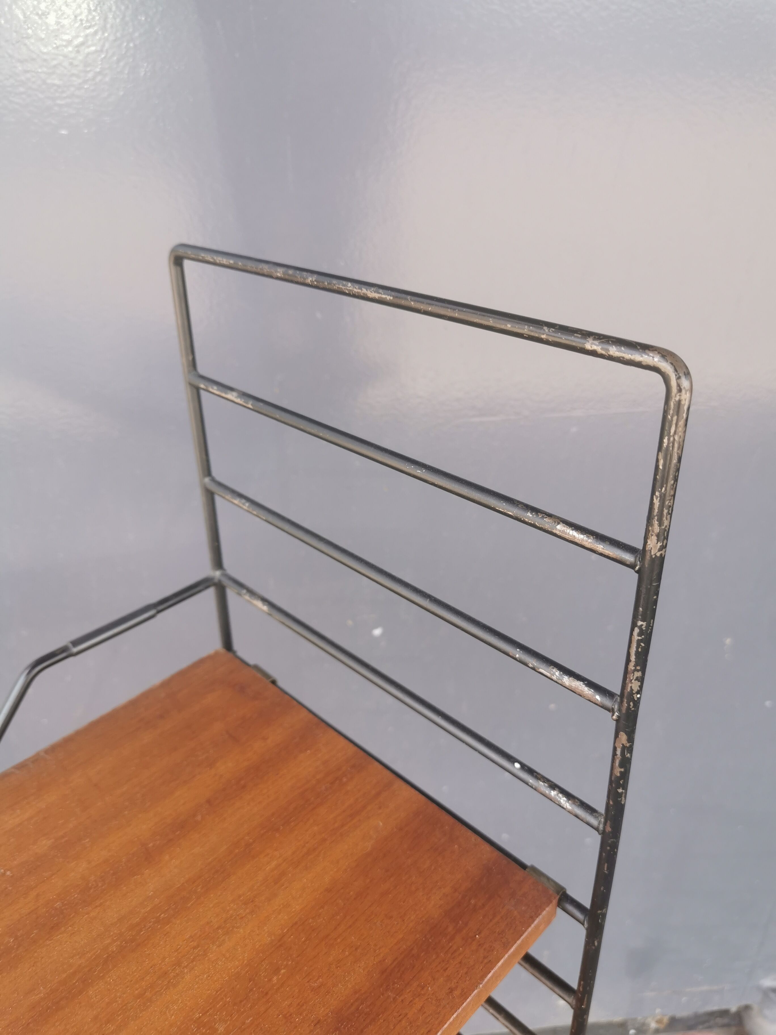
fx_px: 807
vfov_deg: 65.3
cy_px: 518
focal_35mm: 27
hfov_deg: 51.4
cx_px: 388
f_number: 1.8
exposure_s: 1/157
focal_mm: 5.58
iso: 50
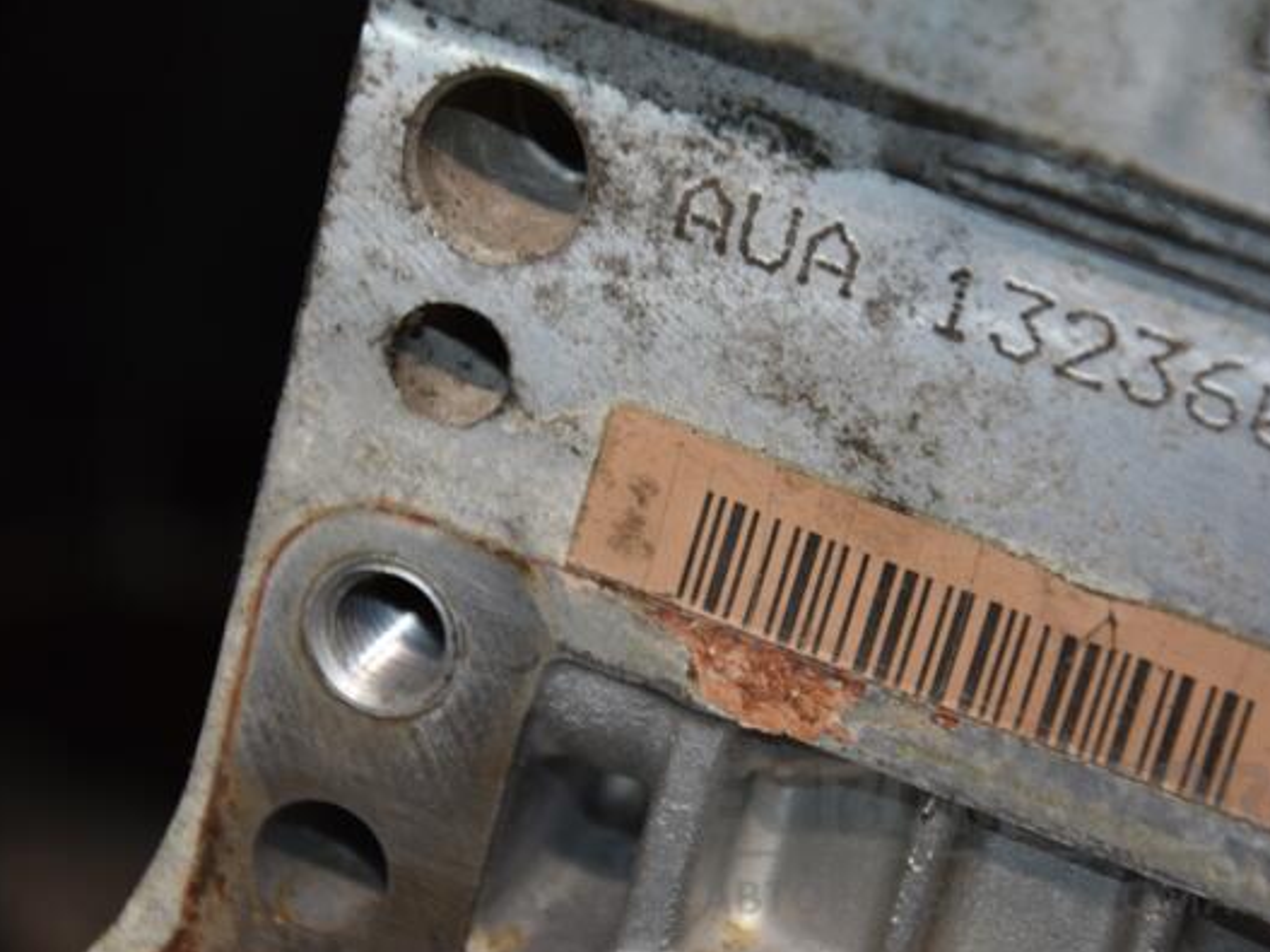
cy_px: 477
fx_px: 6329
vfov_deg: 8.6
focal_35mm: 173
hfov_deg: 11.5
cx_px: 655
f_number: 5.6
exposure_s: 1/60
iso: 800
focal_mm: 105
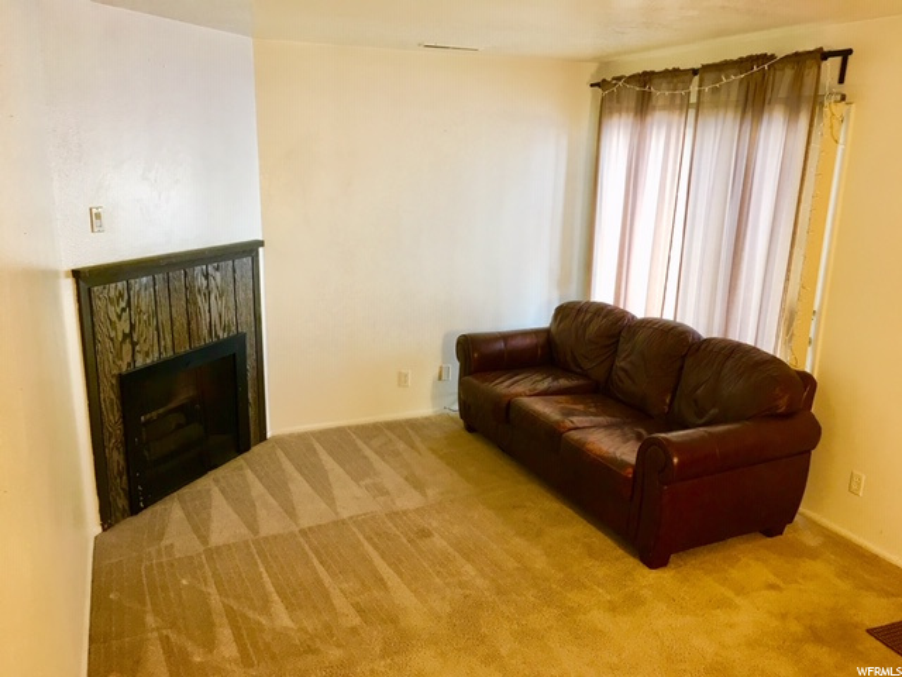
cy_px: 338
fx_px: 756
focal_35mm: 29
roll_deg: -0.2
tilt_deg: -15.2
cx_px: 451
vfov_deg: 48.2
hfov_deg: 61.7
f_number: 2.2
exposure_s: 1/30
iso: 80
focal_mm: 4.15
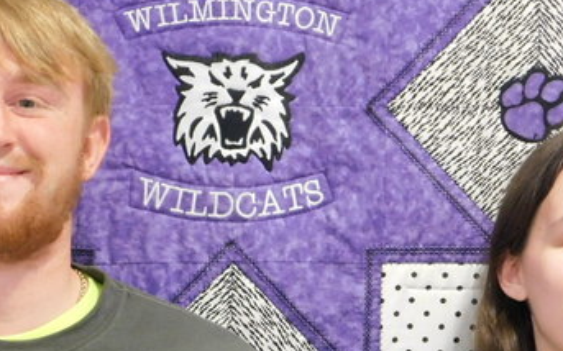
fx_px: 2239
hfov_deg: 14.3
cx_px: 272
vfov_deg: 8.9
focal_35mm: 146
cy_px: 302
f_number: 4
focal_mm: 10.4
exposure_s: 1/8
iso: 450
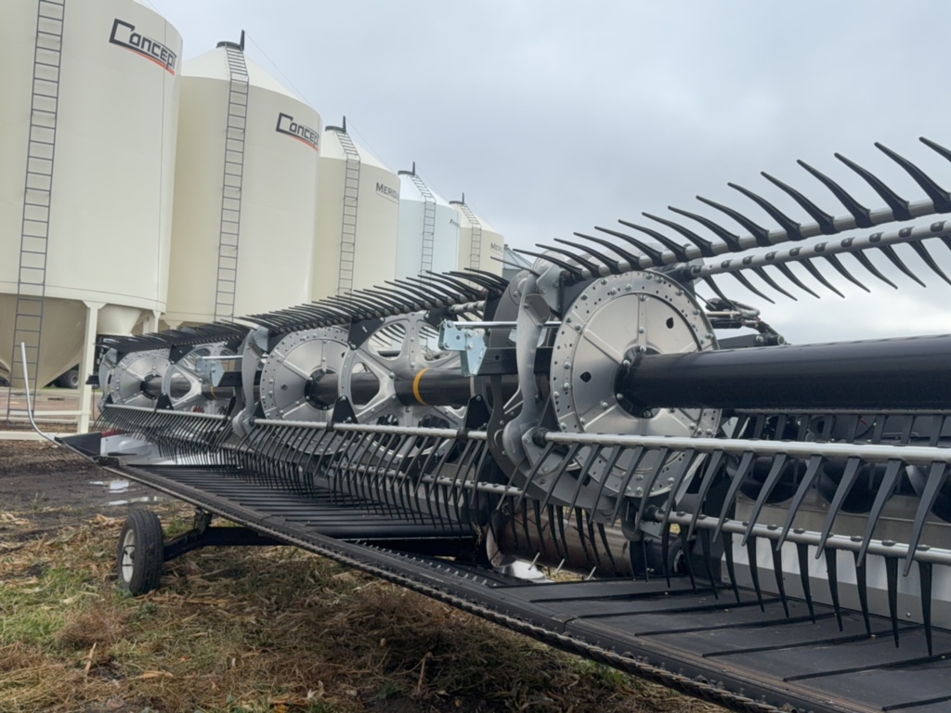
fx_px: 879
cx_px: 476
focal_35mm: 32
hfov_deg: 56.8
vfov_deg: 44.2
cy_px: 356
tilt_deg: -0.8
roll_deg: -4.7
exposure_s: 1/3311
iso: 80
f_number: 1.78
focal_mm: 6.76
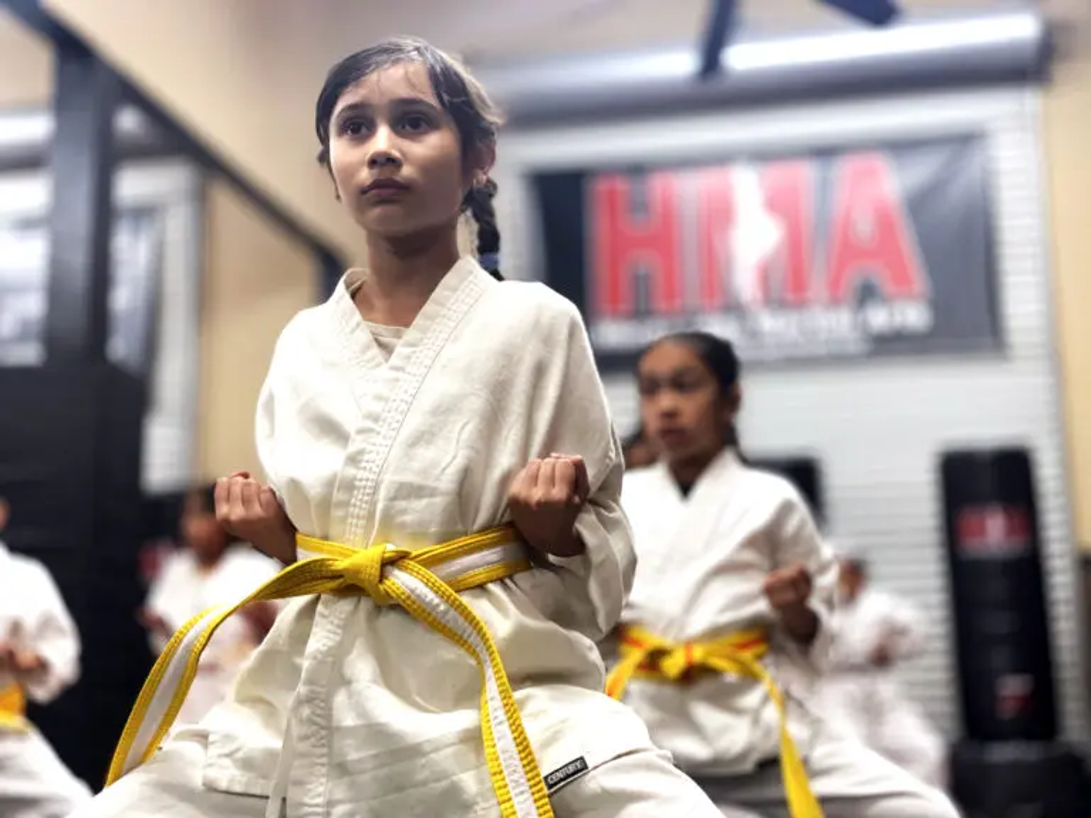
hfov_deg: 36.8
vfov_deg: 28.0
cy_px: 409
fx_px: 1639
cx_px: 546
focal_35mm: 52
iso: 250
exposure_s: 1/67
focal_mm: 6
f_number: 2
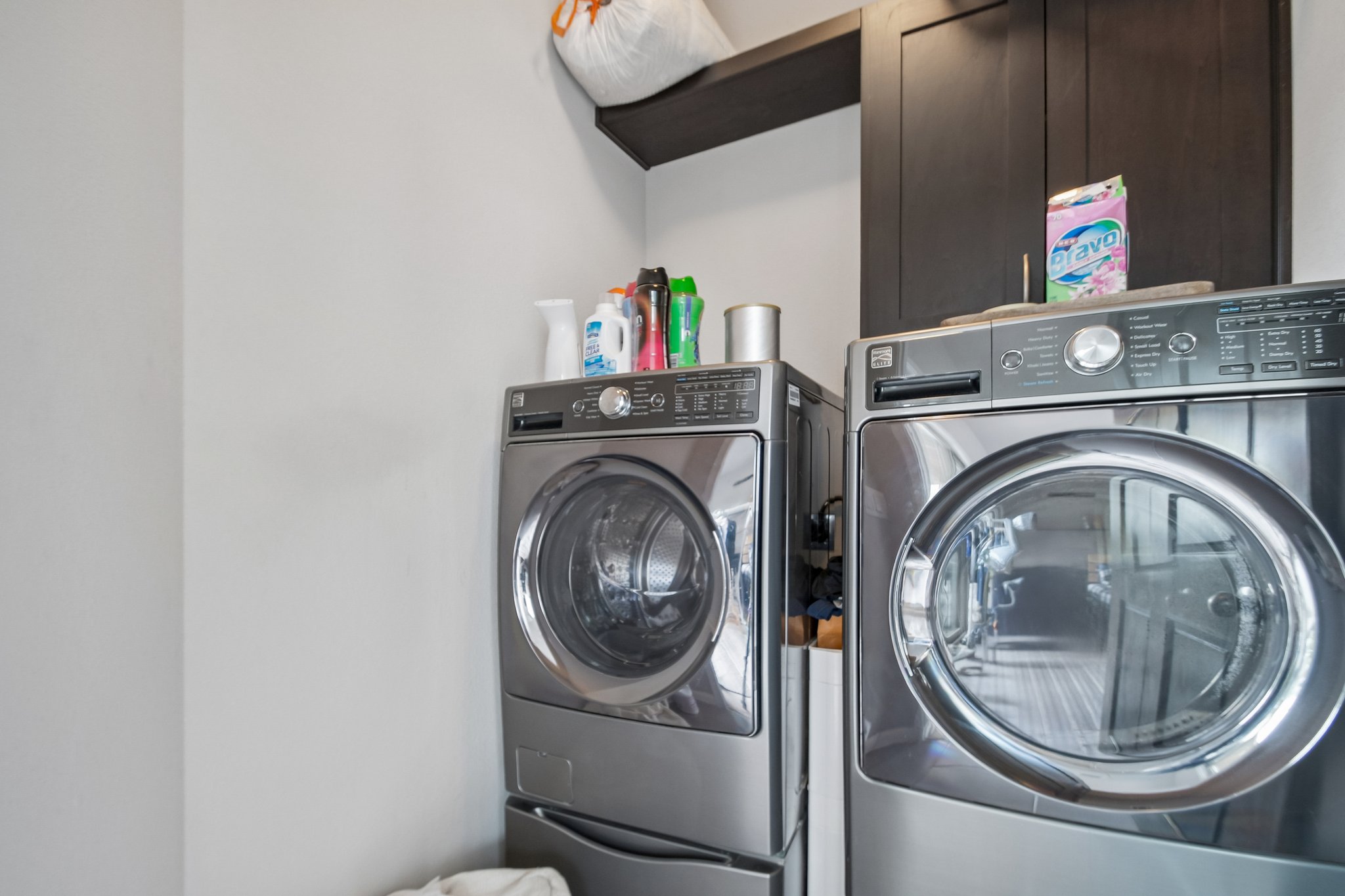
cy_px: 448
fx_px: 560
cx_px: 672
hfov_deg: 100.4
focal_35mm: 15
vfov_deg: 77.3
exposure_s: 1/3.33
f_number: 8
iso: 400
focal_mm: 10
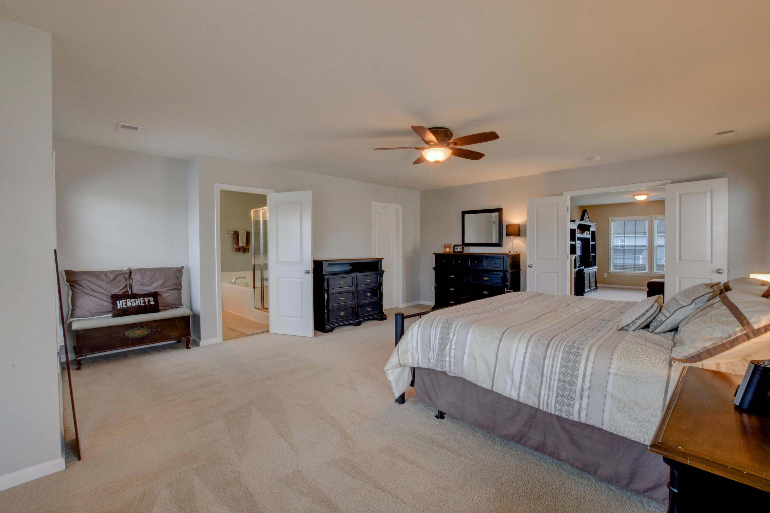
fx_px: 321
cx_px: 385
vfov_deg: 77.3
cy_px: 256
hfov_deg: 100.4
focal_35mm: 15
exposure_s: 3
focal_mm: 10
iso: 400
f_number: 20
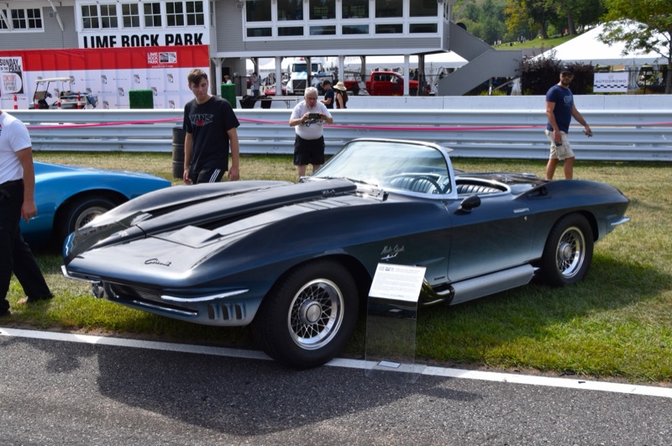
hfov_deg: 57.3
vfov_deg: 39.9
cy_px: 223
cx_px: 336
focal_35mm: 33
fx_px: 615
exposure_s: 1/320
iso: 200
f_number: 9
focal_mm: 22
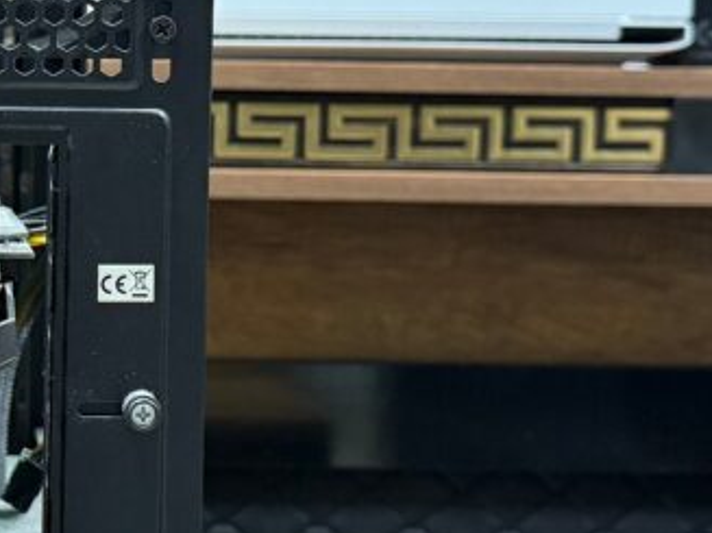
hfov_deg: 21.3
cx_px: -37
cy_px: 185
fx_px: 1809
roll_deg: -0.9
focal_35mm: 88
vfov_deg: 16.7
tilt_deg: -2.6
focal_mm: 6.76
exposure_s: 1/50
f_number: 1.78
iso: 400
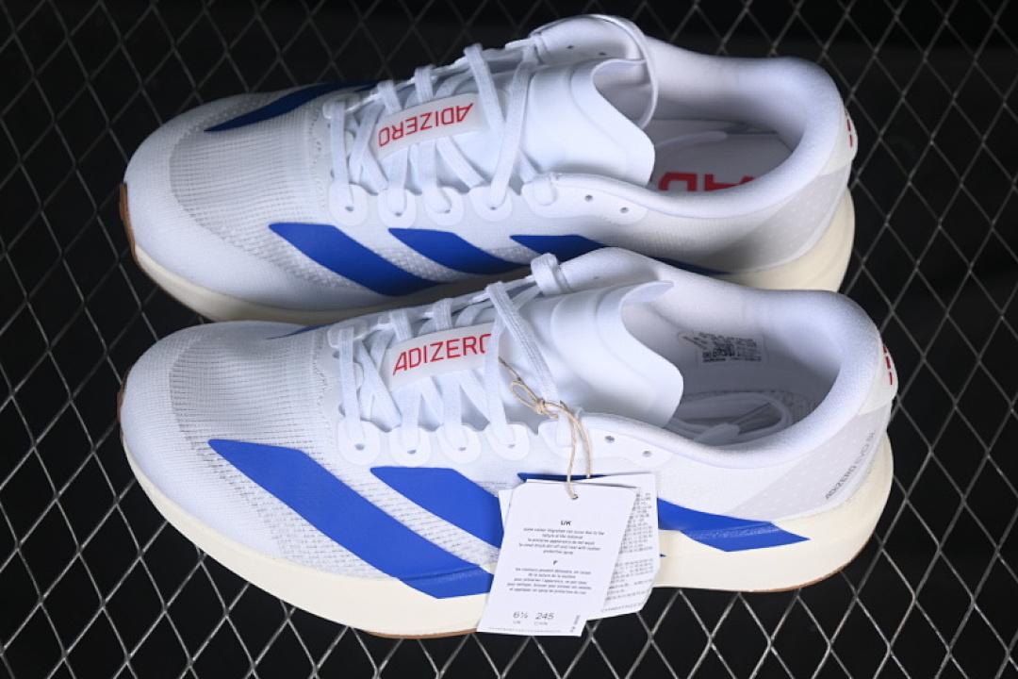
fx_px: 2121
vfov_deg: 18.2
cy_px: 340
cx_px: 509
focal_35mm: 75
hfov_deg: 27.0
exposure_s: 1/100
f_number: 7.1
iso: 160
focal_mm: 50
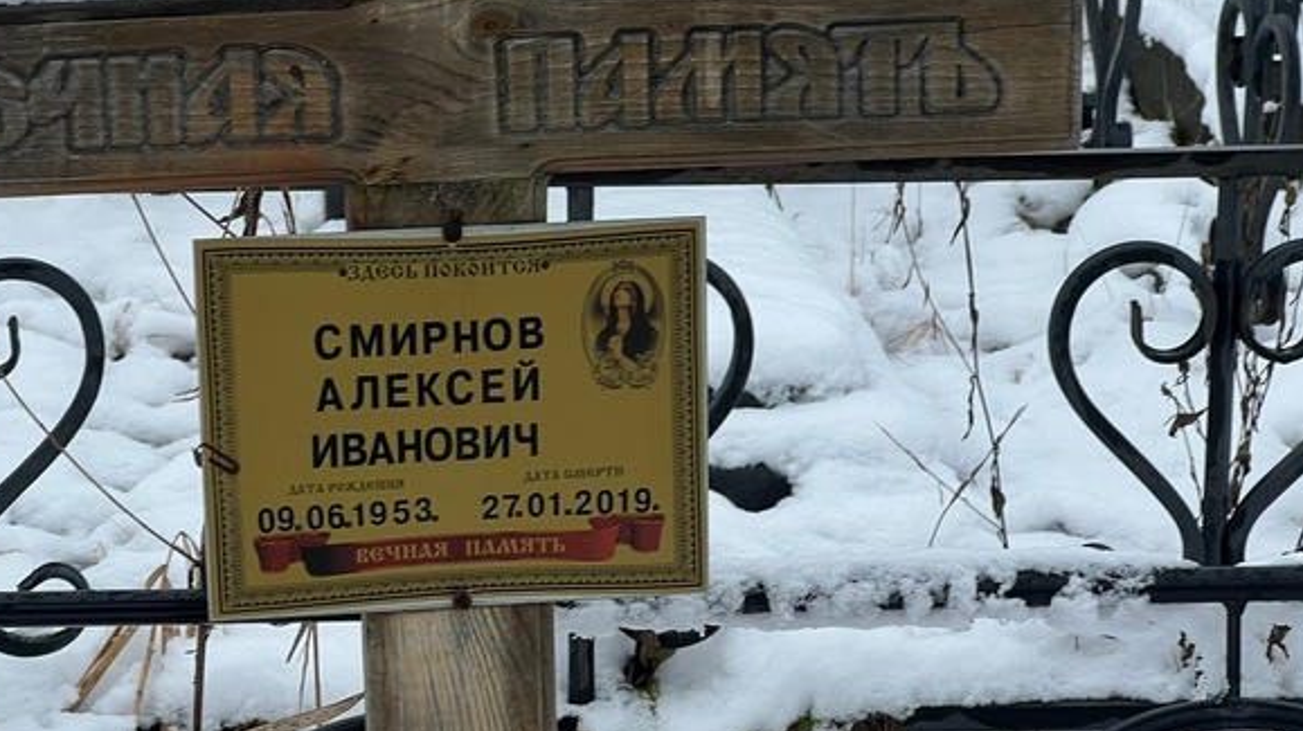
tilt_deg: -12.1
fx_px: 4006
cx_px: 439
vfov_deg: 10.4
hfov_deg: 18.4
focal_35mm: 116
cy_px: 340
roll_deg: +0.6
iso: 32
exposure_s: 1/99
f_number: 2.8
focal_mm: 9
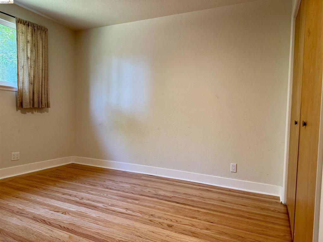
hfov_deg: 71.6
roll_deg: -2.7
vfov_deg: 56.8
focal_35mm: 24
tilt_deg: -1.7
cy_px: 121
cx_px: 162
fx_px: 224
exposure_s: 1/60
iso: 200
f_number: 1.78
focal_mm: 6.76
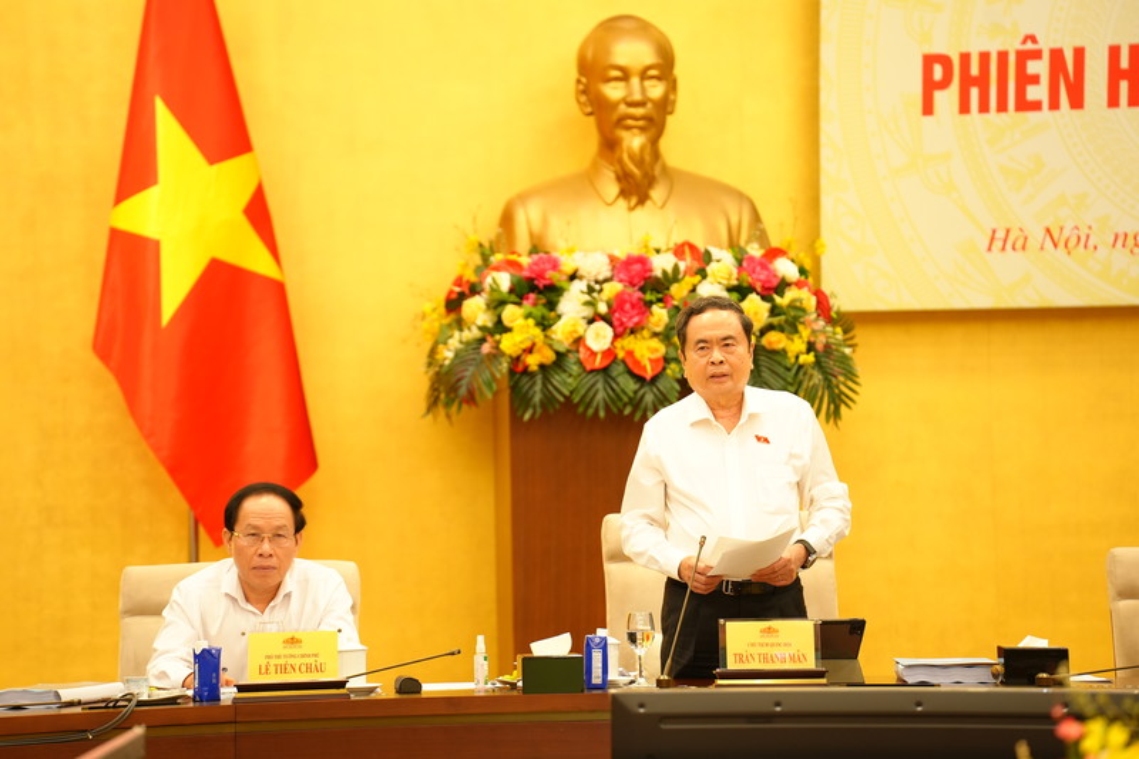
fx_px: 5346
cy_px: 380
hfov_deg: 12.2
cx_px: 570
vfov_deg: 8.1
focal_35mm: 169
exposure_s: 1/100
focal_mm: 169
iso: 1600
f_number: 3.5
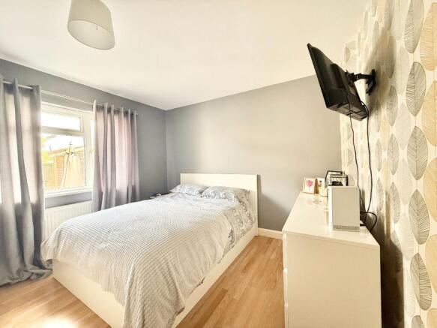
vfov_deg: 85.7
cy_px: 164
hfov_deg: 102.1
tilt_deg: +0.0
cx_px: 218
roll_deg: +1.5
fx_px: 177
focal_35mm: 14
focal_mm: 2.22
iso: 320
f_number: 2.2
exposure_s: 1/67
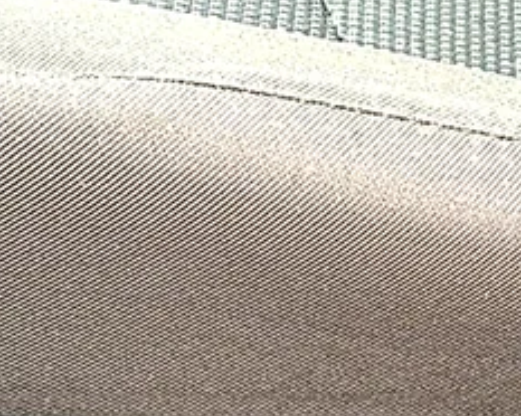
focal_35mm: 135
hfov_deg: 14.2
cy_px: 444
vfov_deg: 11.3
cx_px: 414
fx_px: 2080
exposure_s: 1/40
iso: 100
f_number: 1.78
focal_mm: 6.86
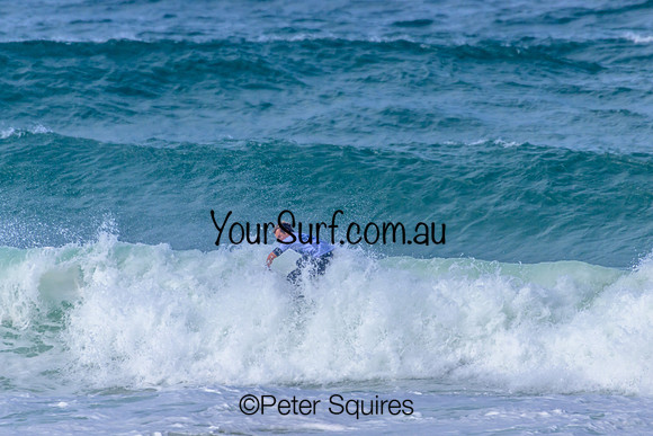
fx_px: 16328
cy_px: 218
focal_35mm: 900
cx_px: 326
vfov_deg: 1.5
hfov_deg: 2.3
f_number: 11
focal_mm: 900
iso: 1000
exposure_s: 1/2500
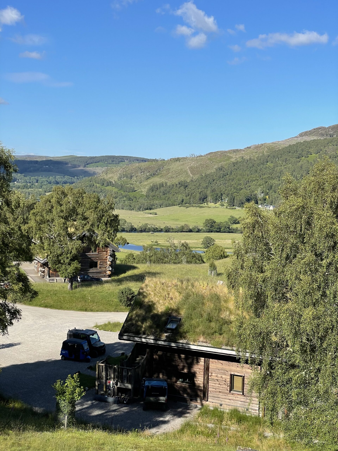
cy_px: 226
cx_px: 169
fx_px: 677
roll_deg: -0.8
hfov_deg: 28.0
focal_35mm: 52
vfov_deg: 36.8
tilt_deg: -3.7
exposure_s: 1/1712
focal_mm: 6
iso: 25
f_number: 2
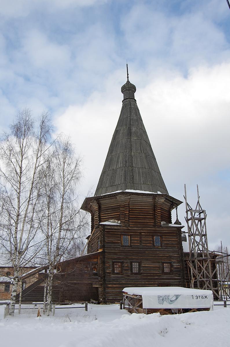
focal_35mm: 36
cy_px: 174
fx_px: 346
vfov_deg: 53.2
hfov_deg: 36.7
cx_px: 115
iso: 100
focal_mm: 24
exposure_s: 1/200
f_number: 8
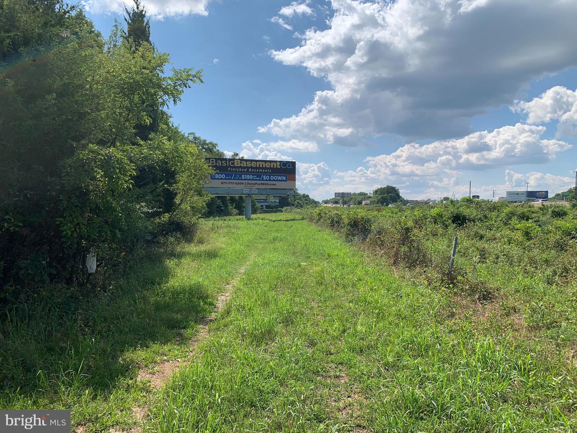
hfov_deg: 67.3
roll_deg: +0.5
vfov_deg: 53.1
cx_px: 288
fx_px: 433
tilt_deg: -0.6
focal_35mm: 26
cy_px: 216
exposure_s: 1/3521
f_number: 1.8
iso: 25
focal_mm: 4.25
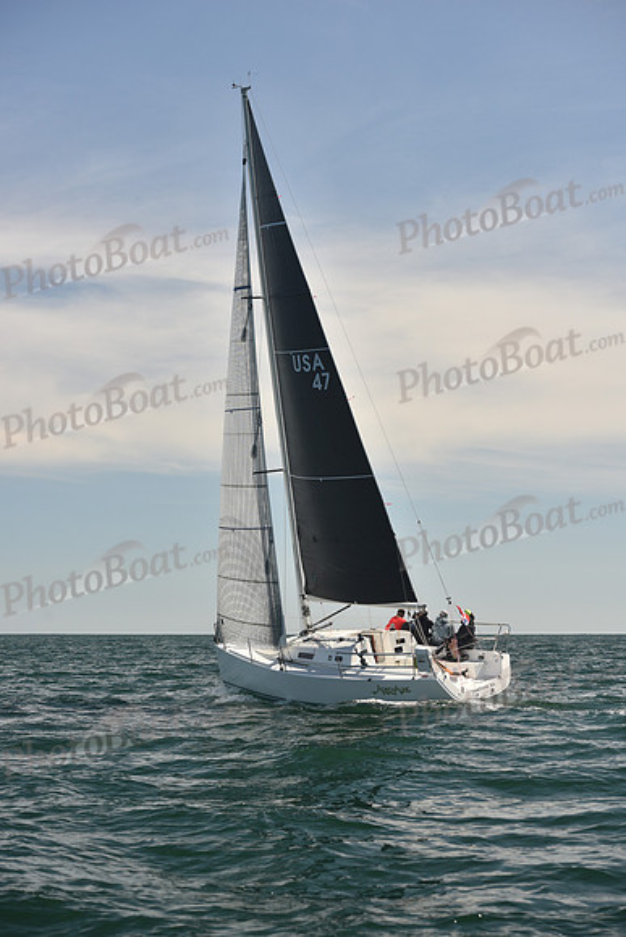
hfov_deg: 19.5
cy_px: 468
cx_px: 313
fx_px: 1825
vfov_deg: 28.8
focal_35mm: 70
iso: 250
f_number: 5.6
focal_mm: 70
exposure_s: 1/640
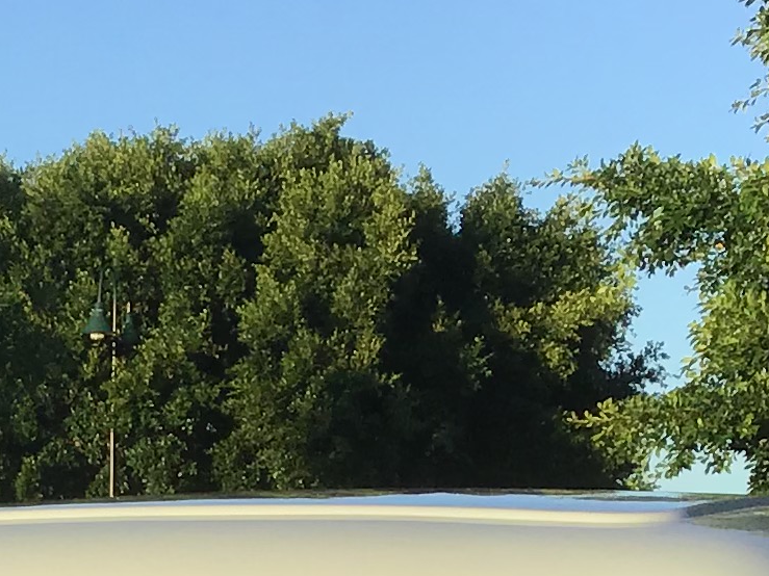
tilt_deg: -8.0
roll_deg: -0.3
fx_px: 3043
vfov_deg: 10.3
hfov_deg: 13.9
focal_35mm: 137
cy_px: 1006
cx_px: -221
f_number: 2.4
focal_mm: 3.3
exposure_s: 1/916
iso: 25
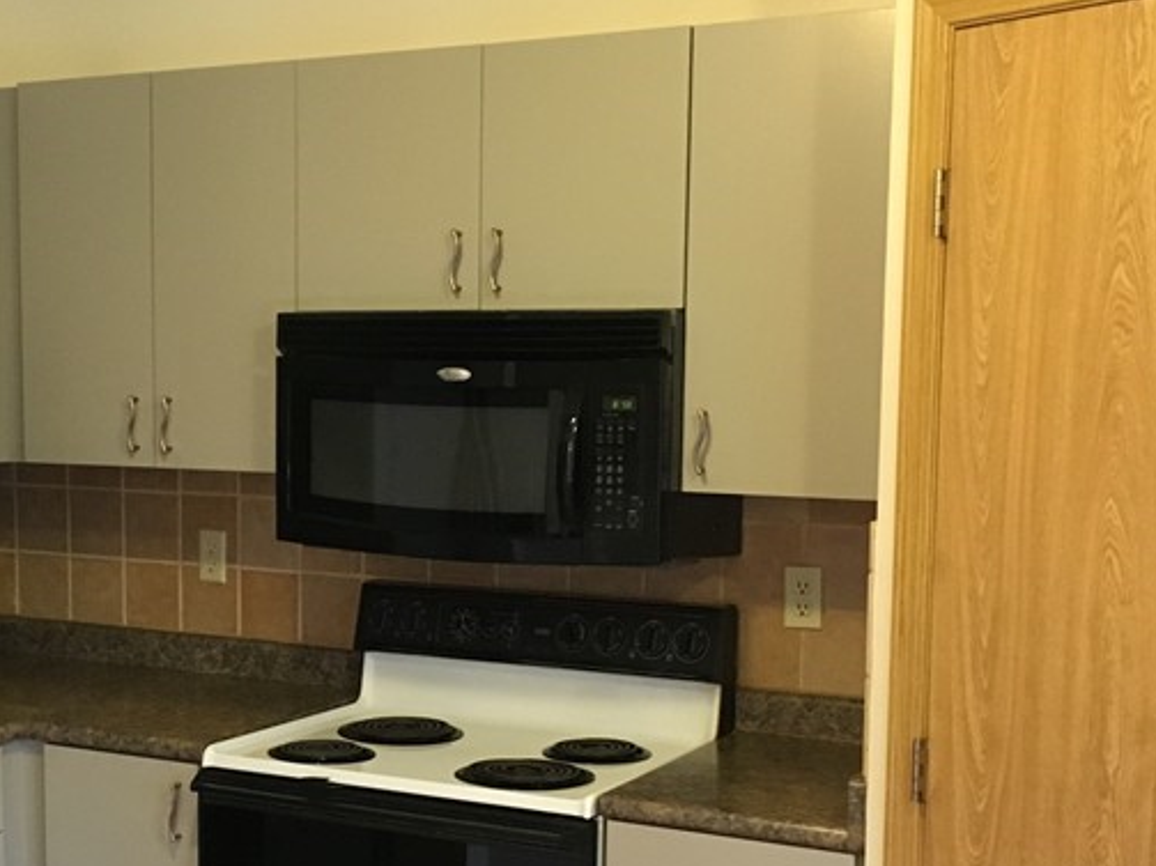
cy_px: 586
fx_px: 1970
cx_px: 290
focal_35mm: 59
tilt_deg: -6.8
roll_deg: -0.3
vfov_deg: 24.7
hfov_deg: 32.1
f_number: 2.2
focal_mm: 4.15
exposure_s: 1/25
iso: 200
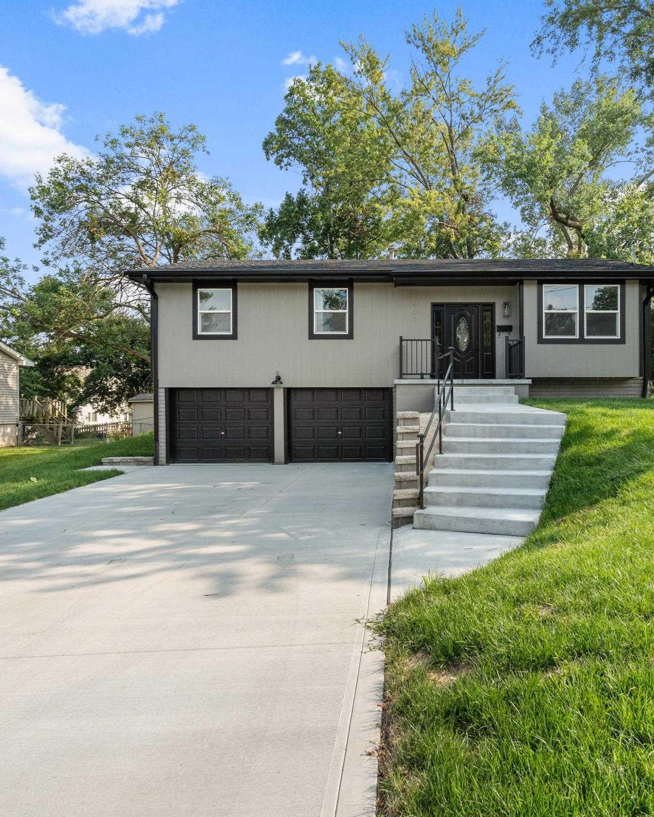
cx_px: 407
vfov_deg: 70.9
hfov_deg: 58.6
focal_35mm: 24
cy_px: 412
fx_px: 574
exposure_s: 1/500
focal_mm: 16.5
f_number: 9
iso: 400
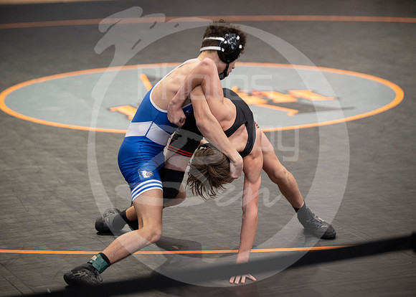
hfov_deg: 14.6
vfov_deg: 10.5
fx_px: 1622
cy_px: 150
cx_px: 199
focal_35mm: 137
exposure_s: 1/1000
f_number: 2.8
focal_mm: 130
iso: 3200
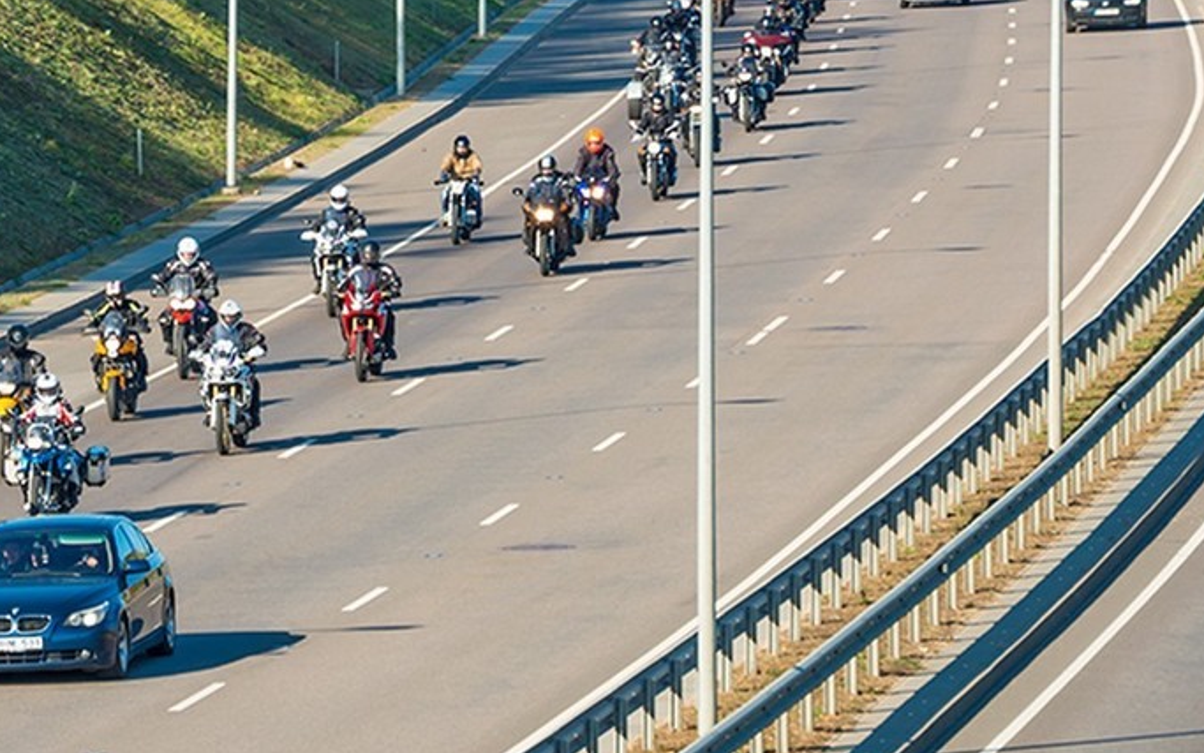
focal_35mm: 344
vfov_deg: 3.8
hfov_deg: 6.1
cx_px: 455
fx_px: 11289
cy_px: 277
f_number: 7.1
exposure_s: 1/200
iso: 110
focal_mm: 160
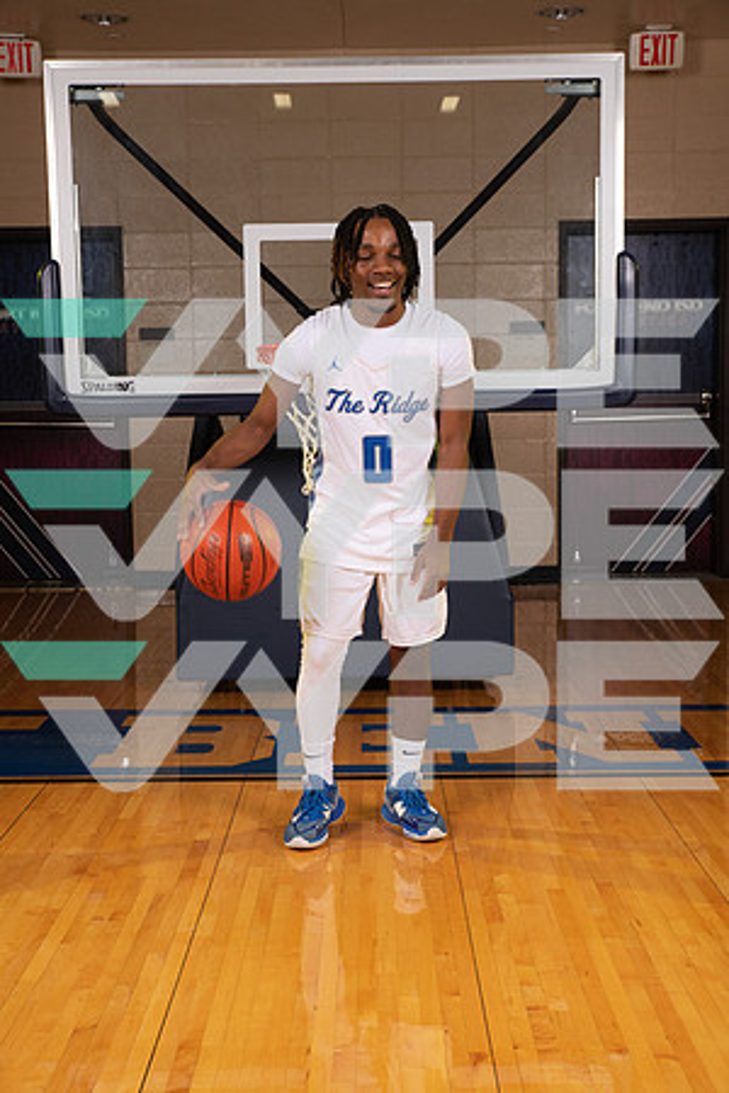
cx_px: 364
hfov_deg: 28.1
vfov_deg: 41.1
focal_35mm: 48
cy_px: 546
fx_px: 1458
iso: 320
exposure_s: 1/320
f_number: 7.1
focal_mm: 48
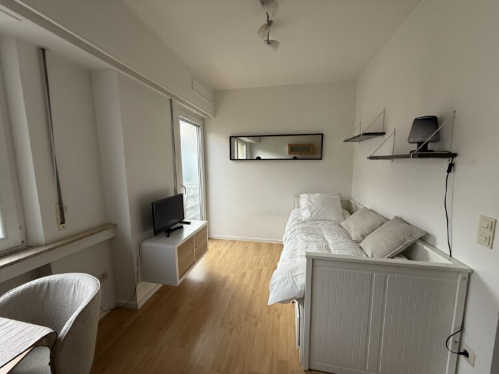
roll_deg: -0.3
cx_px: 250
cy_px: 187
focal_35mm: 14
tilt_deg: -6.9
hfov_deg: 102.1
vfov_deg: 85.7
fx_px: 202
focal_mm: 2.22
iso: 64
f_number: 2.2
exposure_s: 1/207
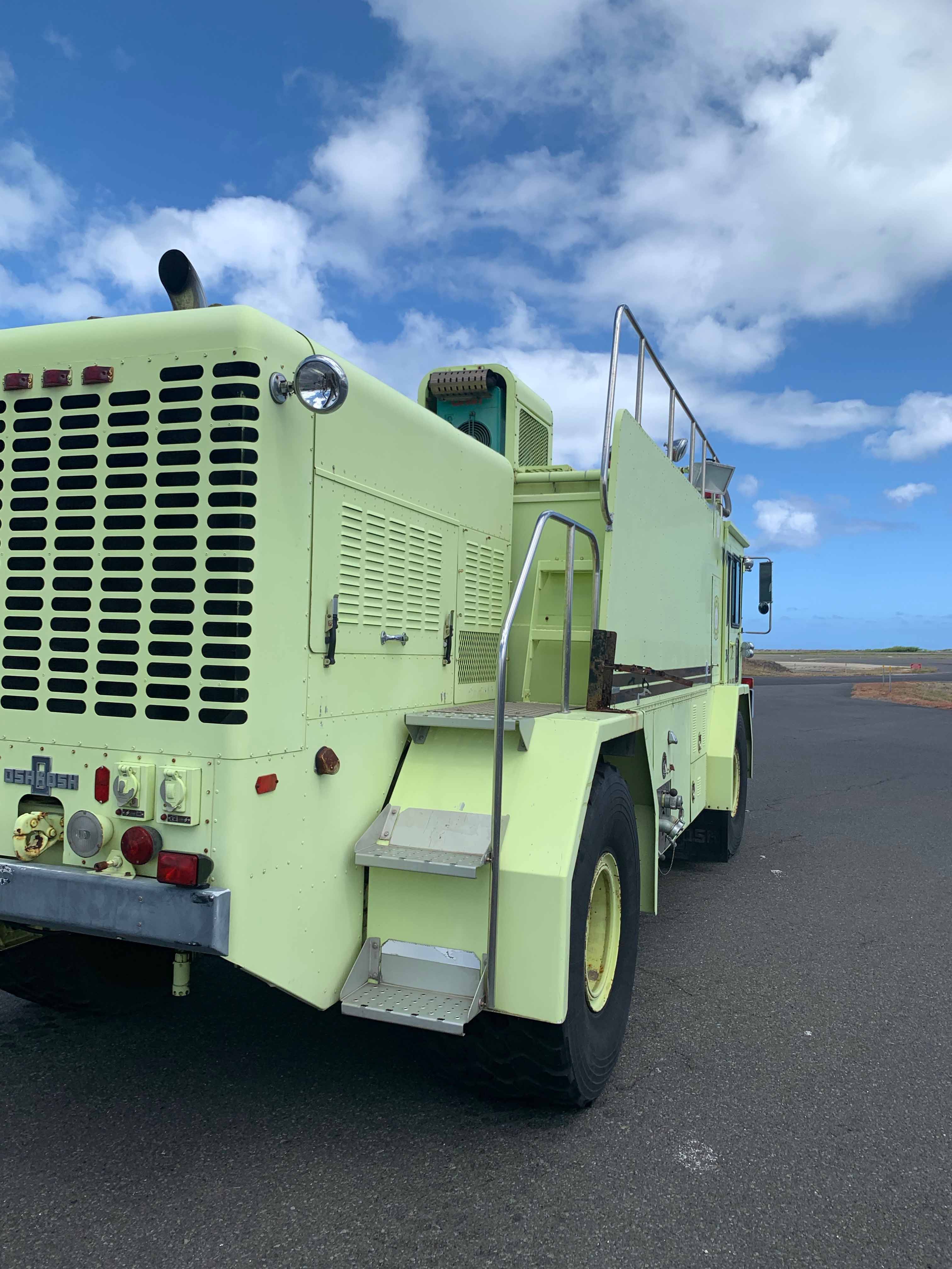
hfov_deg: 53.1
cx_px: 476
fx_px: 953
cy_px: 634
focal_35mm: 26
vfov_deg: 67.3
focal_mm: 4.25
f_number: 1.8
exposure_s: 1/2481
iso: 25
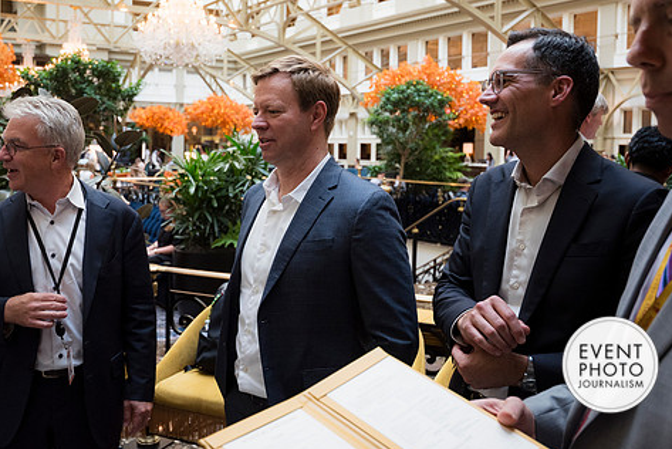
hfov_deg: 50.5
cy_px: 184
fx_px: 710
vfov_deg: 35.0
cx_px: 294
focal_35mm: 38
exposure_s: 1/125
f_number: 4.5
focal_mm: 31
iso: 1600
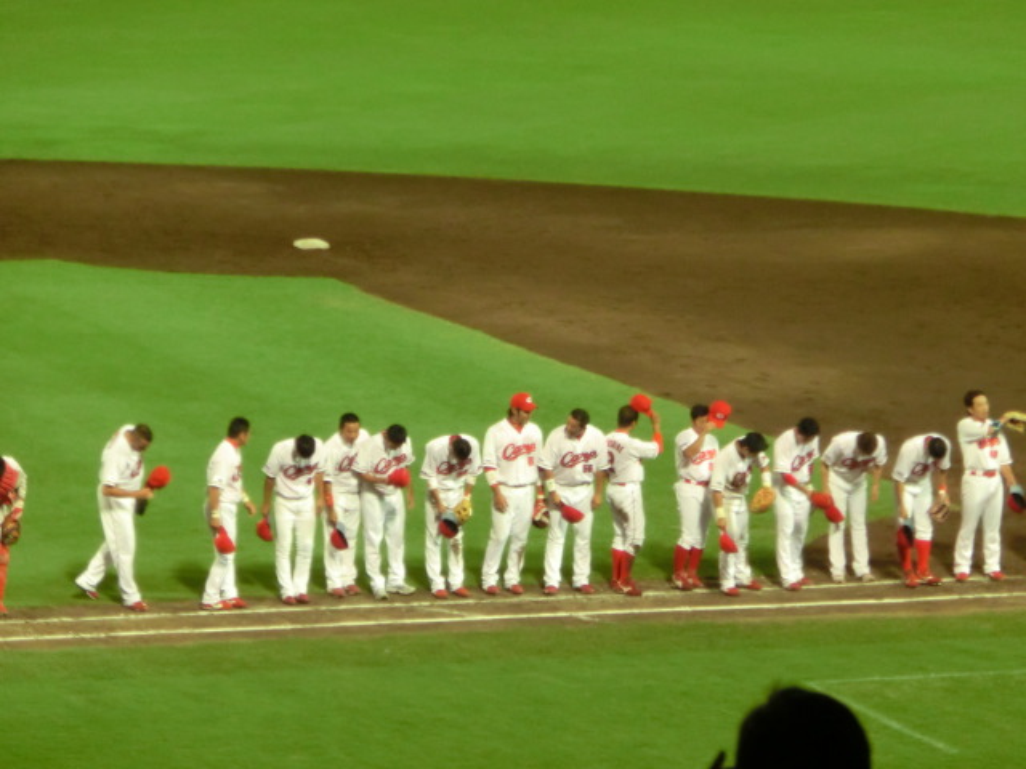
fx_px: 6461
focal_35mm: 218
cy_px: 384
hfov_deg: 9.1
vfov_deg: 6.8
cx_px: 513
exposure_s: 1/125
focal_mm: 38.6
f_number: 5.8
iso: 800
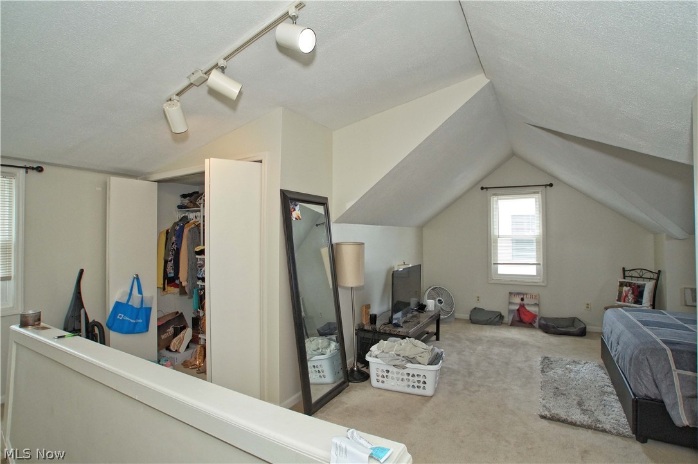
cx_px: 349
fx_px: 320
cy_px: 232
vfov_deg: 72.0
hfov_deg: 95.0
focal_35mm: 16
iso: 640
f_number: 4.5
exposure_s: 1/160
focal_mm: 11
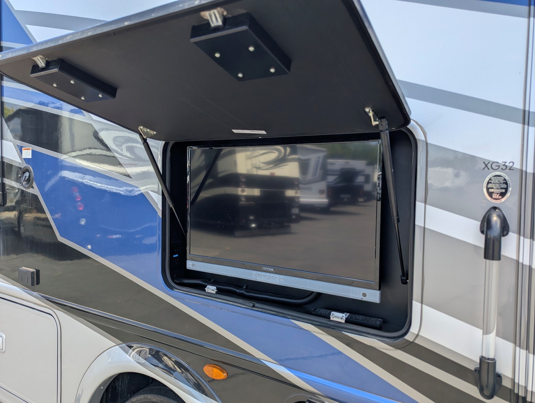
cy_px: 202
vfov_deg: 56.9
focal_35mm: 24
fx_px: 371
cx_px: 268
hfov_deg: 71.5
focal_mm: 6.81
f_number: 1.85
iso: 47
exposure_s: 1/472
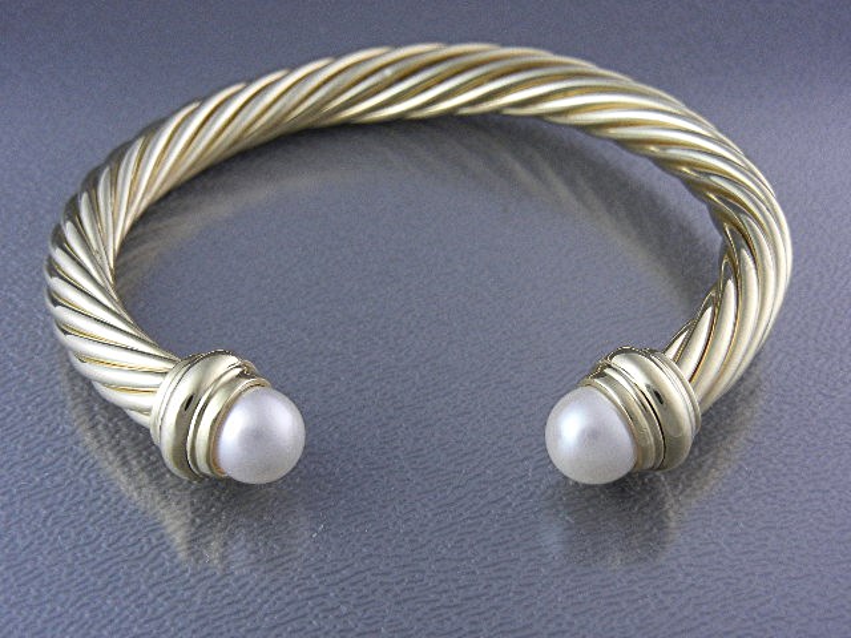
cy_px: 319
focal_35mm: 59
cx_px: 426
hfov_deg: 32.7
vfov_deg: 24.8
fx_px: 1450
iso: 400
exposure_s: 1/24.4
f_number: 4
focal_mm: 10.6
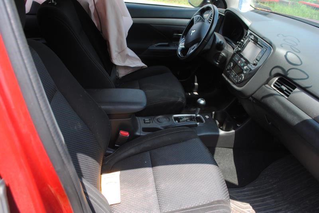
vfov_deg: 48.0
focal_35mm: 27
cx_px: 160
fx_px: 239
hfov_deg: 67.3
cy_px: 106
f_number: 5.6
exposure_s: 1/125
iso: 180
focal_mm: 18
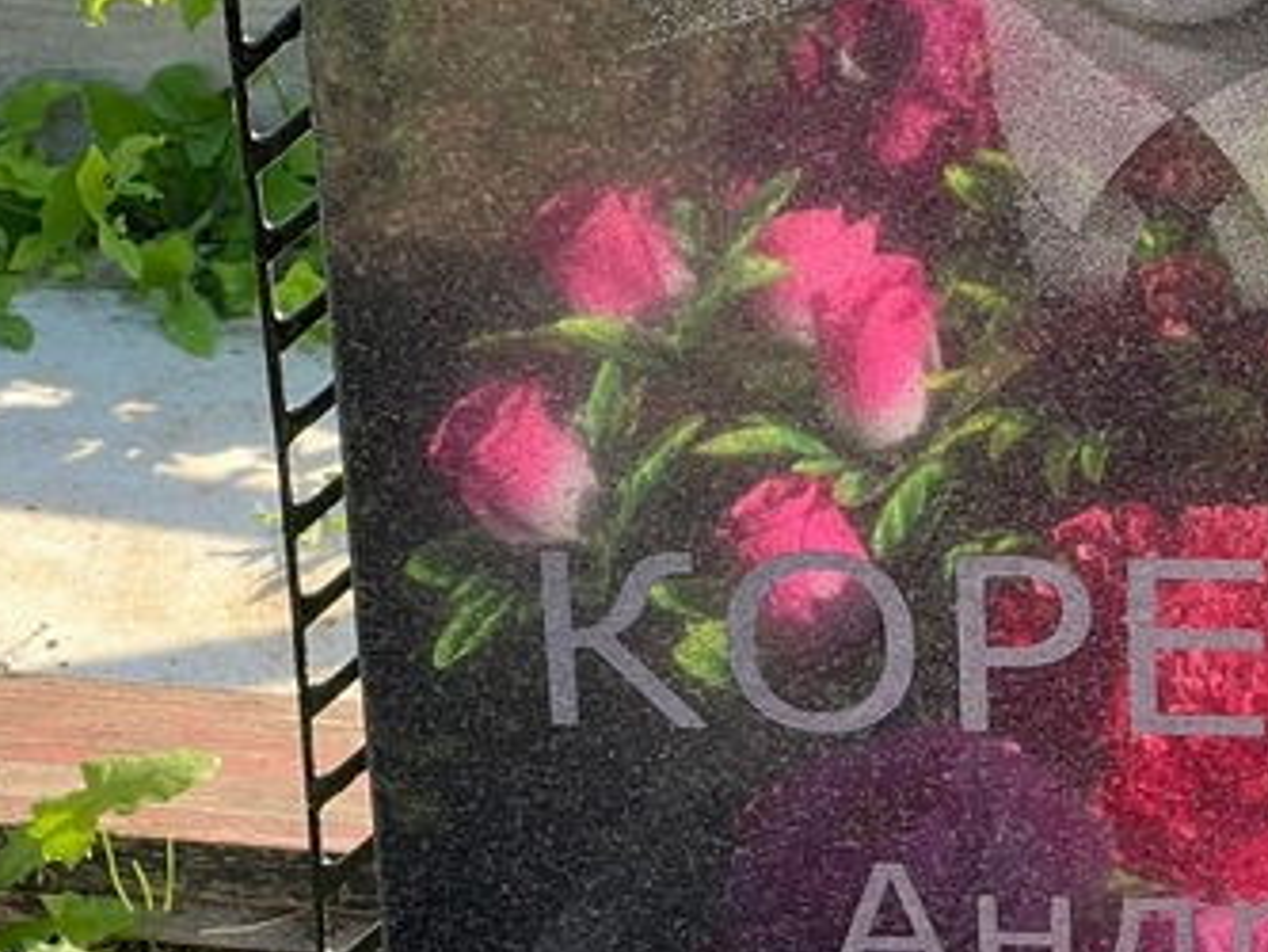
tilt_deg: -33.1
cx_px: 1260
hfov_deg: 10.6
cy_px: 864
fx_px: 6779
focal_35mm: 185
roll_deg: +0.2
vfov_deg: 8.0
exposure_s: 1/99
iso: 32
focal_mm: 9
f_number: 2.8
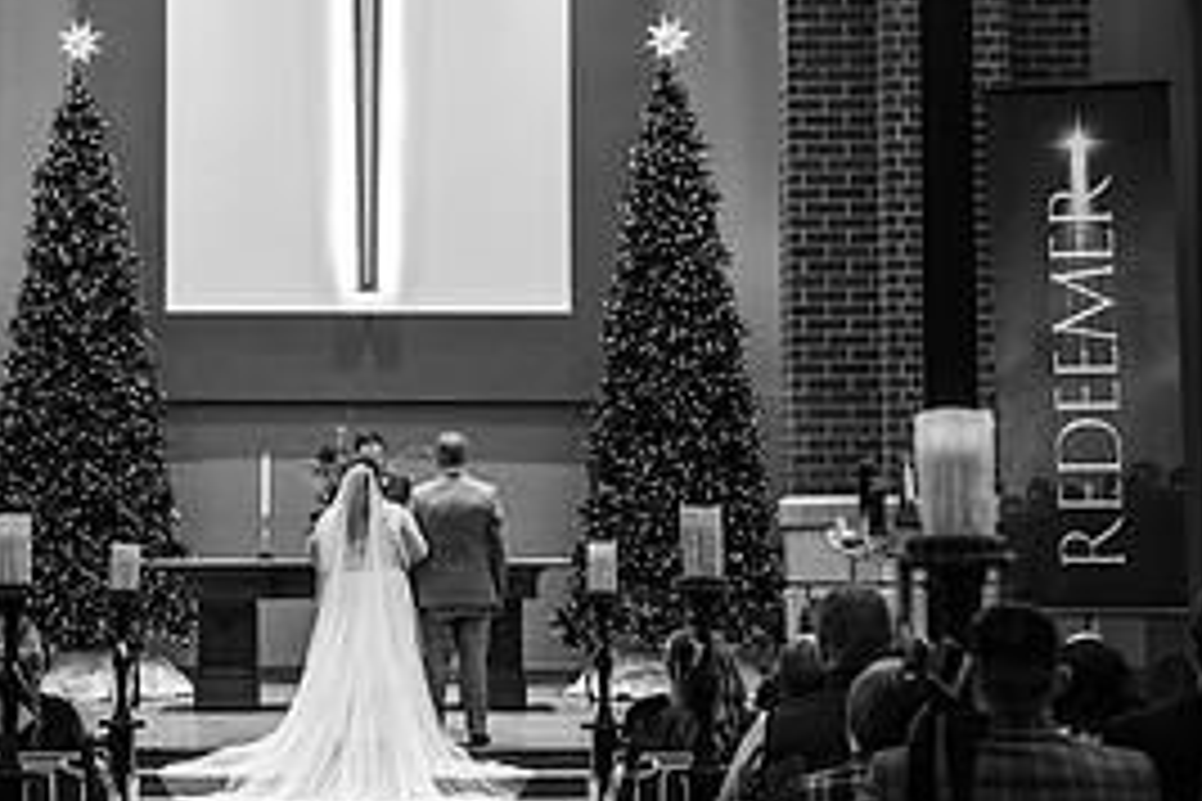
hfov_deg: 22.7
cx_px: 320
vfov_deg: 15.3
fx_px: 2971
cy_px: 290
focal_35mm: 89
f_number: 2.8
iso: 2000
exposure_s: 1/250
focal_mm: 41
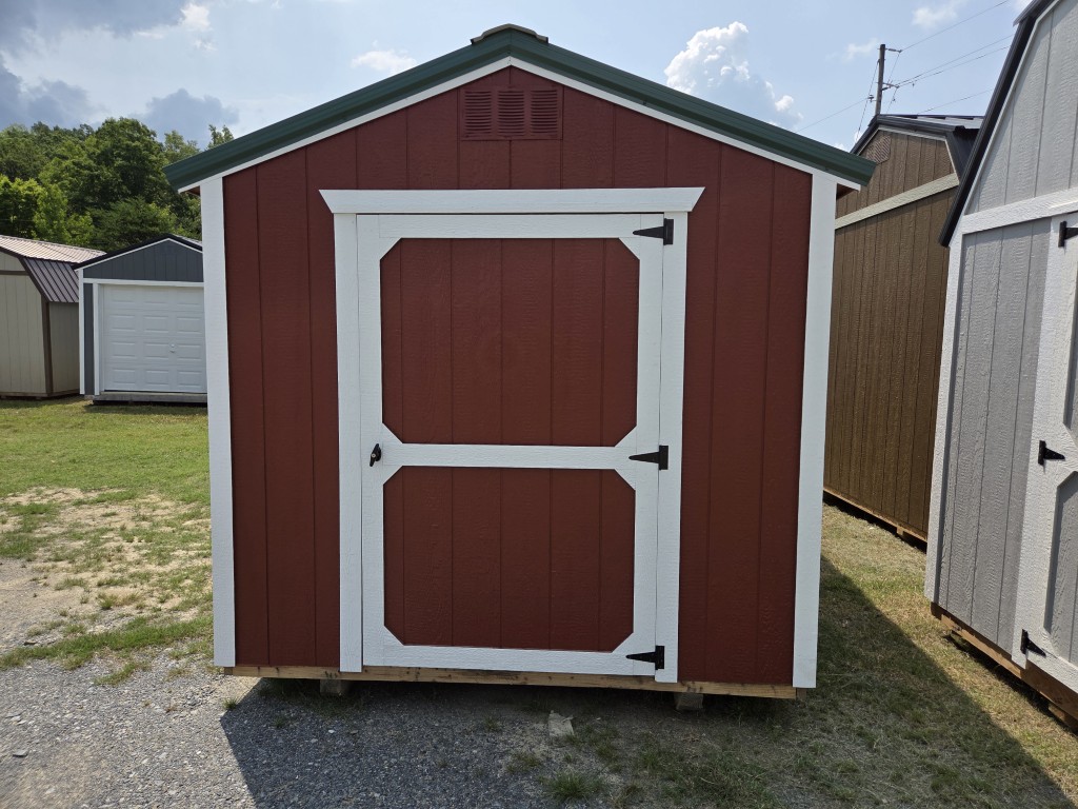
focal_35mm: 23
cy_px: 404
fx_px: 716
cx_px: 539
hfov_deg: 73.9
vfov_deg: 58.9
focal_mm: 5.4
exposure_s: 1/5004
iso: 80
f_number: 1.8
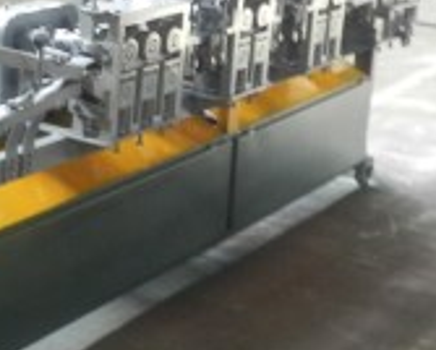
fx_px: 1111
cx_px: -191
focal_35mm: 86
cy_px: 68
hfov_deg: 19.7
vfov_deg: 17.7
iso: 400
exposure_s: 1/13
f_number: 3.4
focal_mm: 4
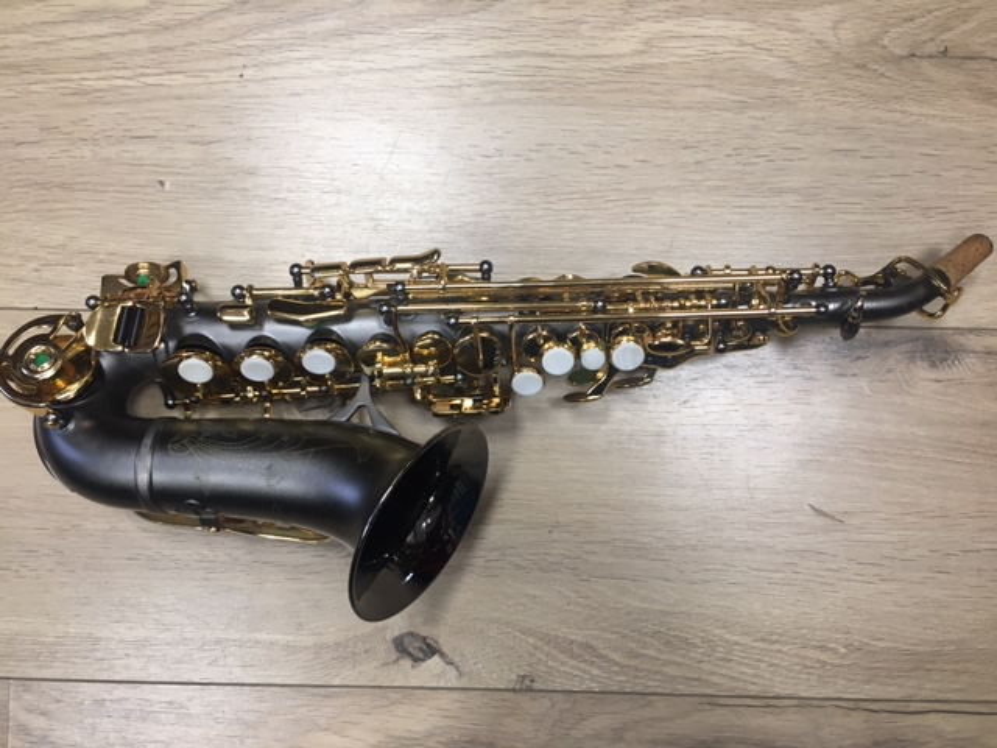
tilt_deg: -86.6
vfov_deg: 48.2
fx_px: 835
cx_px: 498
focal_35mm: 29
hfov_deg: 61.7
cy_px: 374
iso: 80
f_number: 2.2
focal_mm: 4.15
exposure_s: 1/33
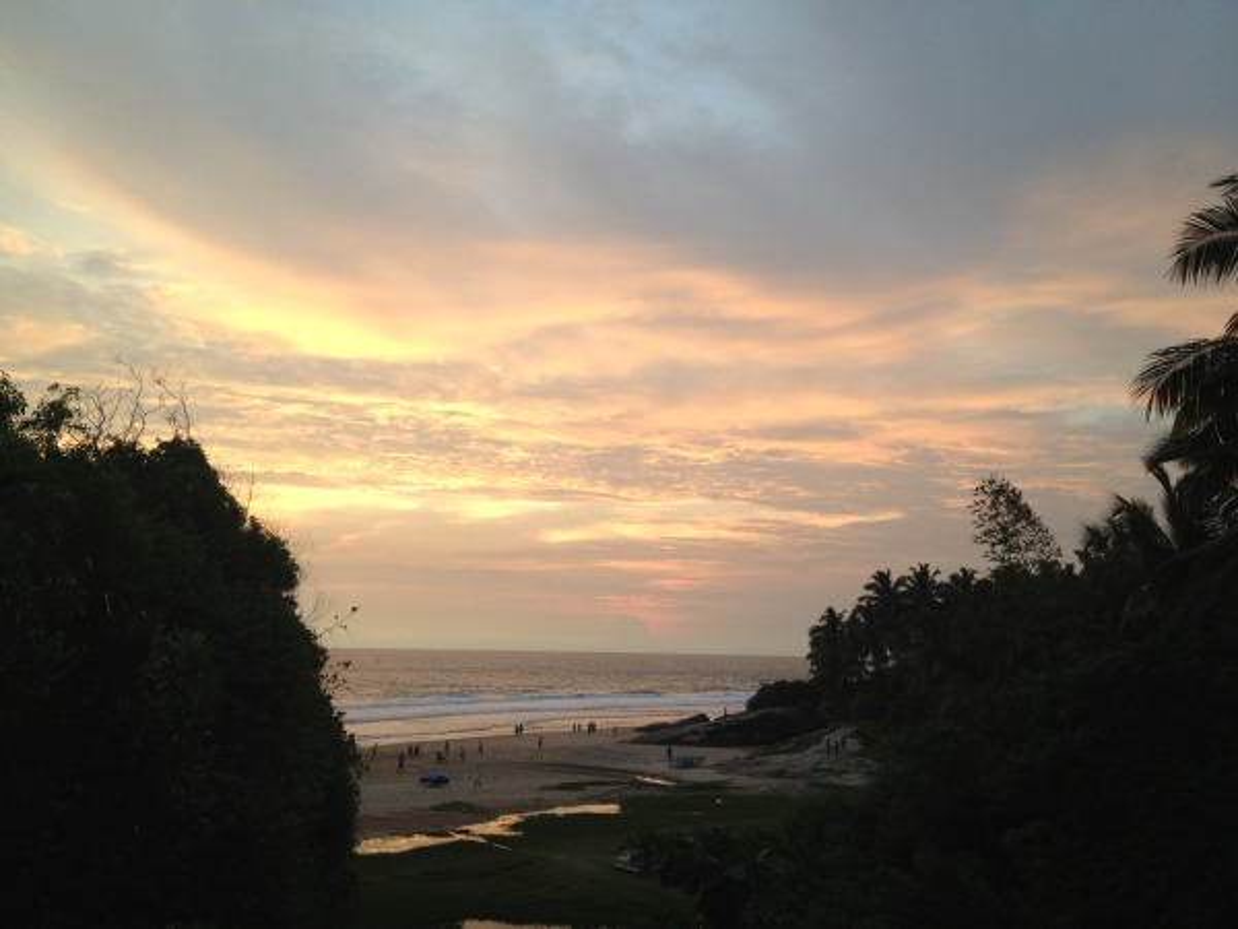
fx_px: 1252
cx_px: 619
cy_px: 464
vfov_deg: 40.7
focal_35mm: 35
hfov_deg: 52.6
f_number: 2.4
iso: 80
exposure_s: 1/120
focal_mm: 4.28
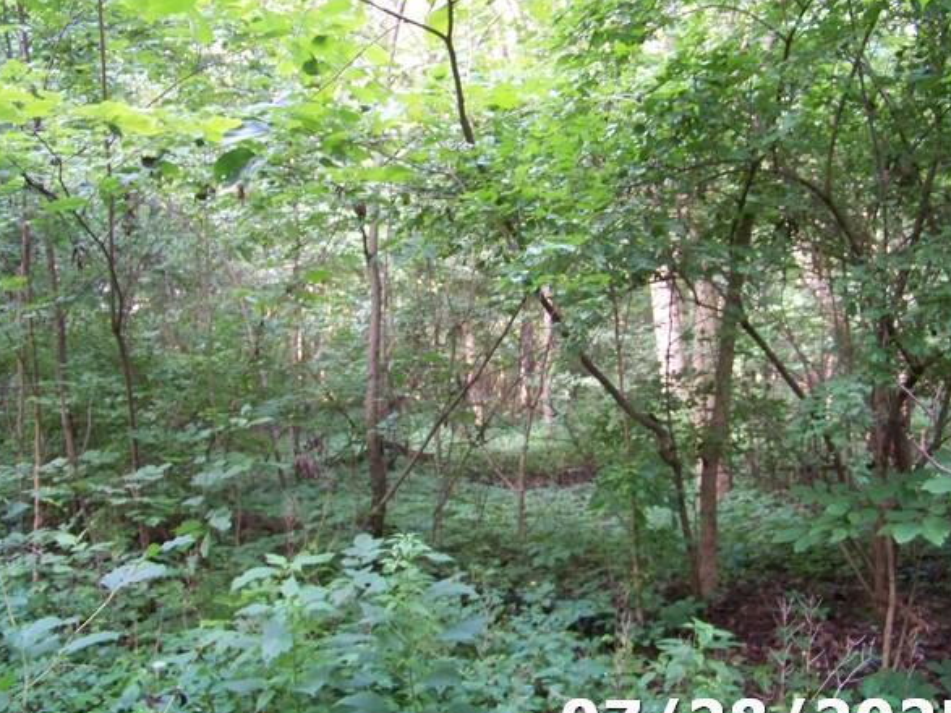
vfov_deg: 39.6
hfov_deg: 51.4
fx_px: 989
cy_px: 374
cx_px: 475
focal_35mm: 36
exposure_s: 1/30
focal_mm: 5.85
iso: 320
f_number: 2.8
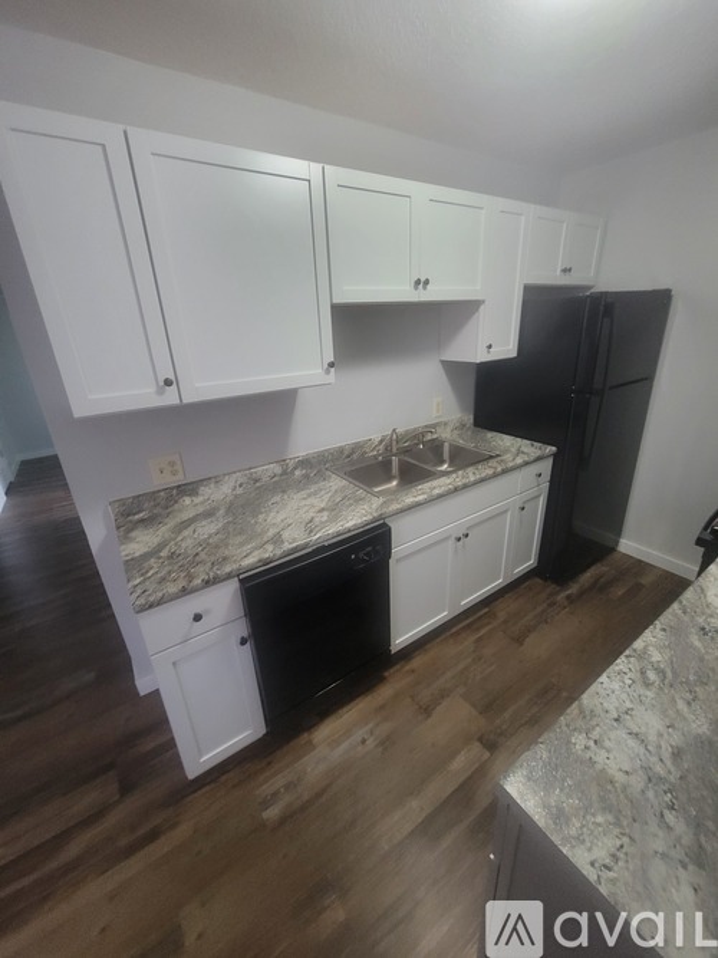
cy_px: 479
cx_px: 359
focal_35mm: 13
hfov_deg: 89.9
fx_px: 360
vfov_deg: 106.2
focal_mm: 2.2
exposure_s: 1/60
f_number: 2.2
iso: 400
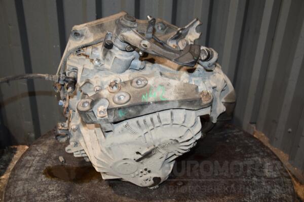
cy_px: 101
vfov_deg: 40.0
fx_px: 279
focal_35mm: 33
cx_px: 152
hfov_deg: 57.2
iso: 800
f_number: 5
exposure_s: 1/60
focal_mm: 22
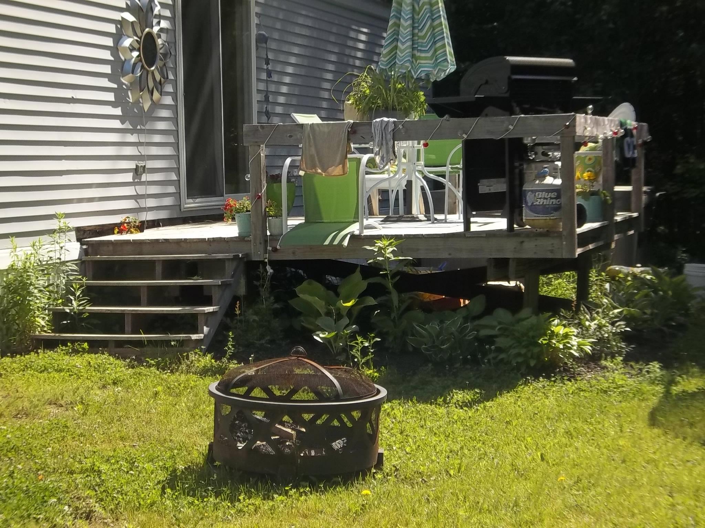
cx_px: 352
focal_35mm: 74
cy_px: 264
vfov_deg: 19.9
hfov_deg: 26.3
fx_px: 1507
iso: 80
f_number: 3.9
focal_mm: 13.2
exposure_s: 1/400
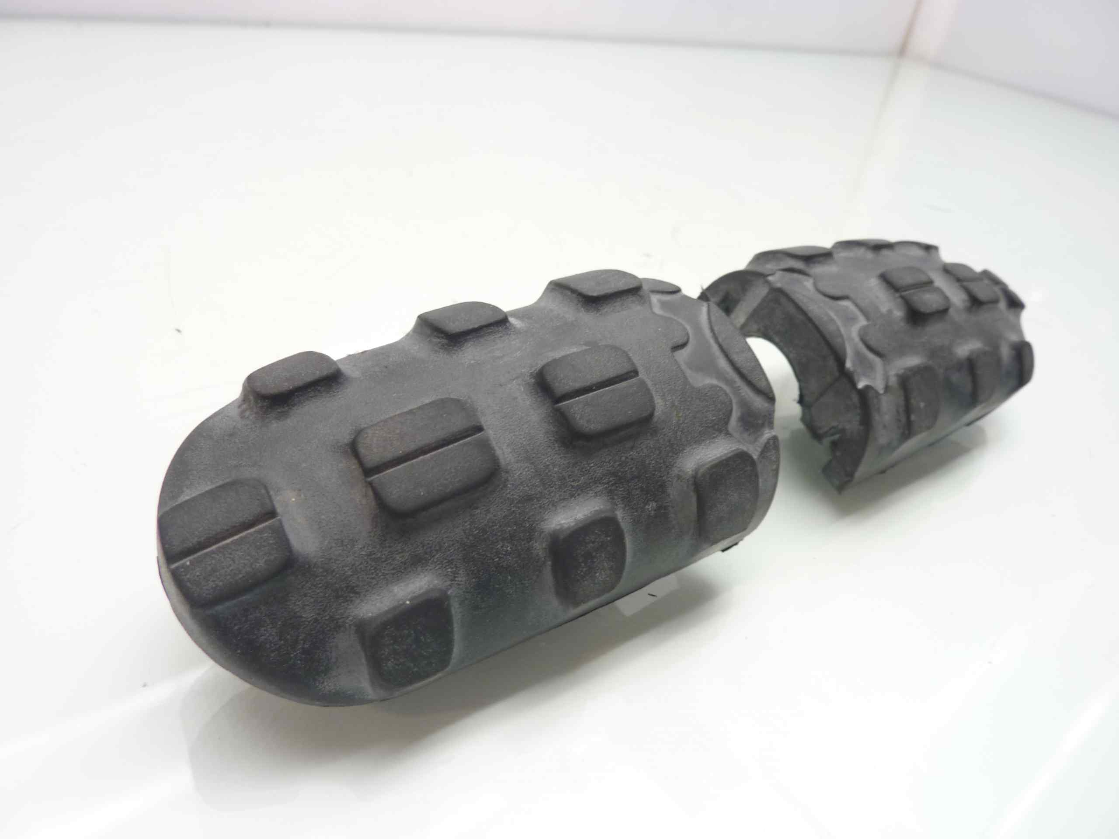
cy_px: 420
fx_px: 808
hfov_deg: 69.4
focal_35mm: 25
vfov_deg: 54.9
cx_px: 560
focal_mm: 4.1
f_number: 3.3
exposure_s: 1/8
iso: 80
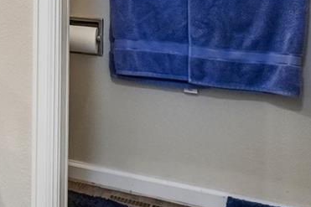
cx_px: -254
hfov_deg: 20.1
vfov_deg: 17.7
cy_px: -75
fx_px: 614
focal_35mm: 71
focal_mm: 11
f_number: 8
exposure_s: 1/20
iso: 500
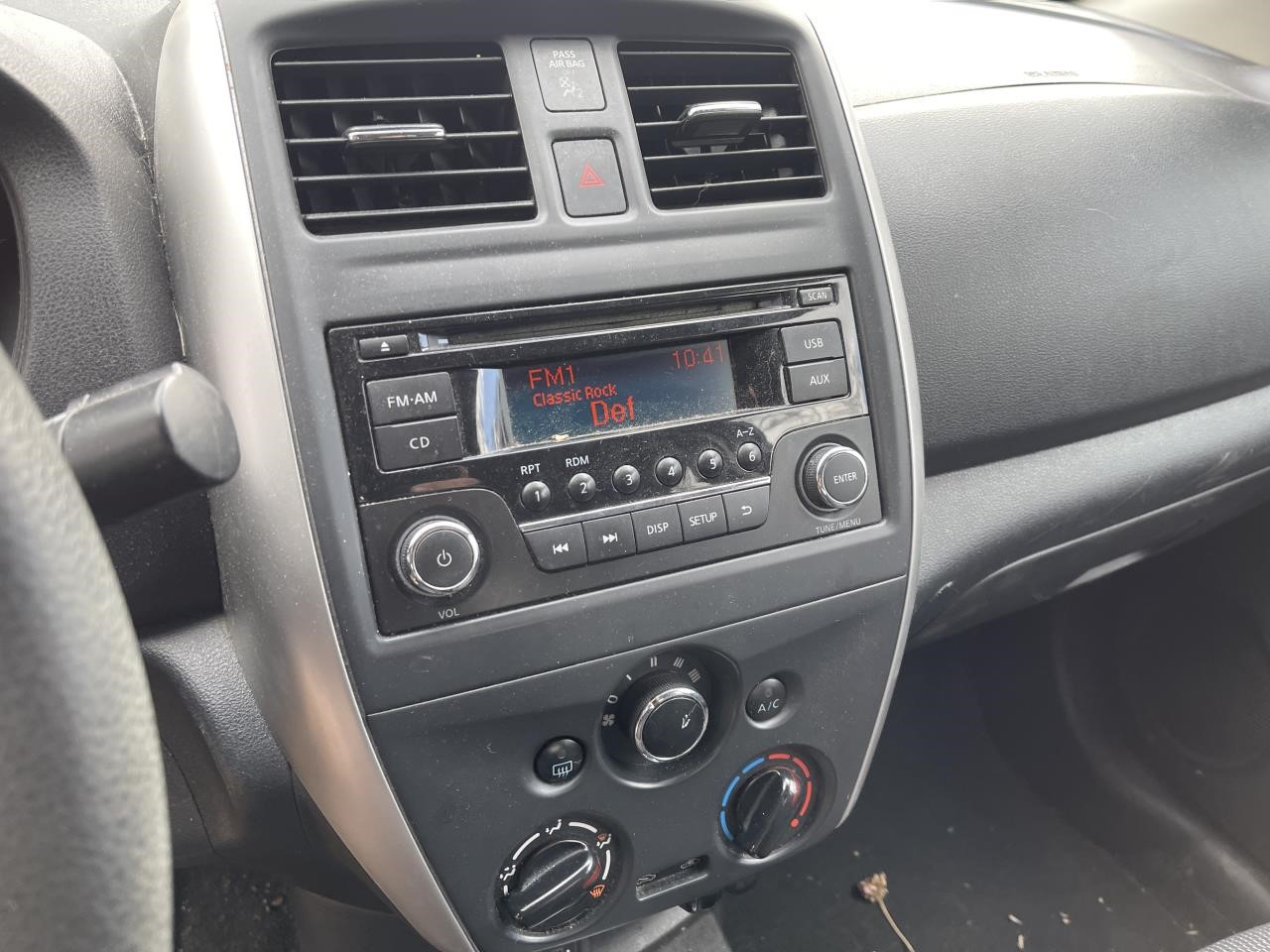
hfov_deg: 69.4
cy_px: 476
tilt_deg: -31.2
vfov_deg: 54.9
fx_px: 917
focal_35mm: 25
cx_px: 635
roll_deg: -5.6
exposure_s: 1/121
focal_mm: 5.1
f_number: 1.6
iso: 80
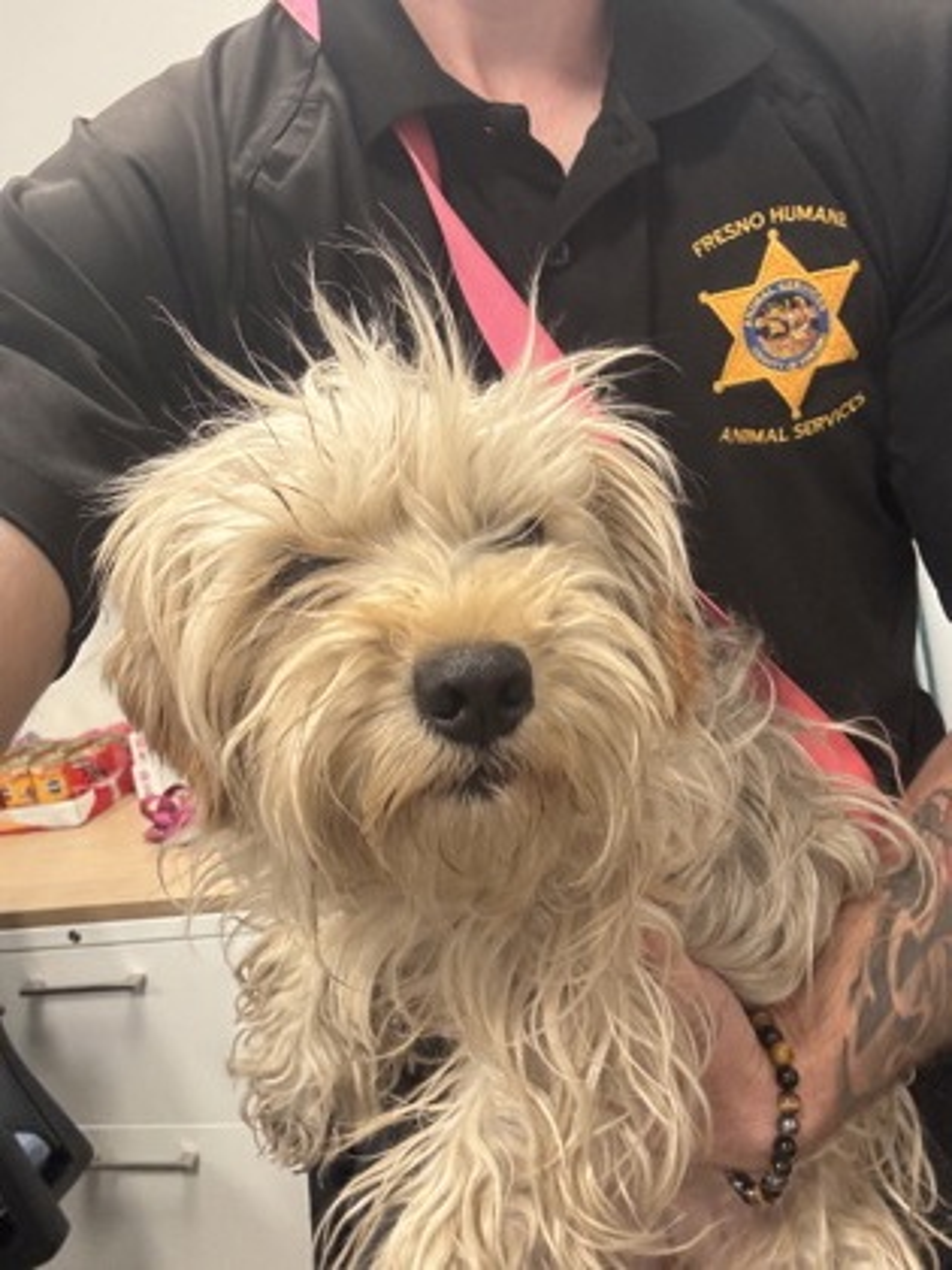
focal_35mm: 30
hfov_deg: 46.8
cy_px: 635
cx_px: 476
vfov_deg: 60.0
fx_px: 1100
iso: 200
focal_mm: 2.69
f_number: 1.9
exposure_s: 1/60
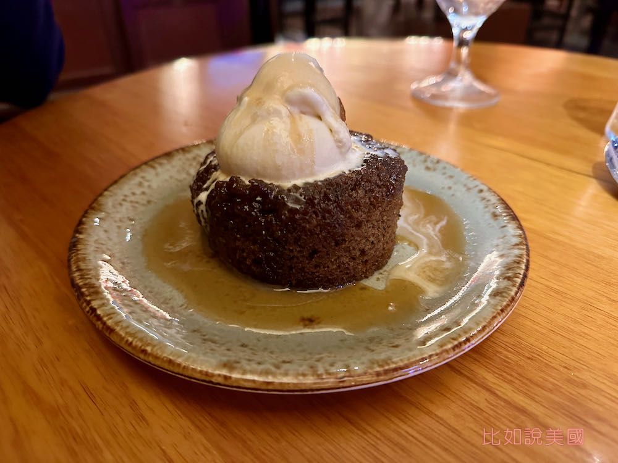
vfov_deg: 56.8
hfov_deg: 71.6
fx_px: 428
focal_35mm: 24
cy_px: 232
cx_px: 309
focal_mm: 6.86
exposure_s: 1/30
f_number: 1.78
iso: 800
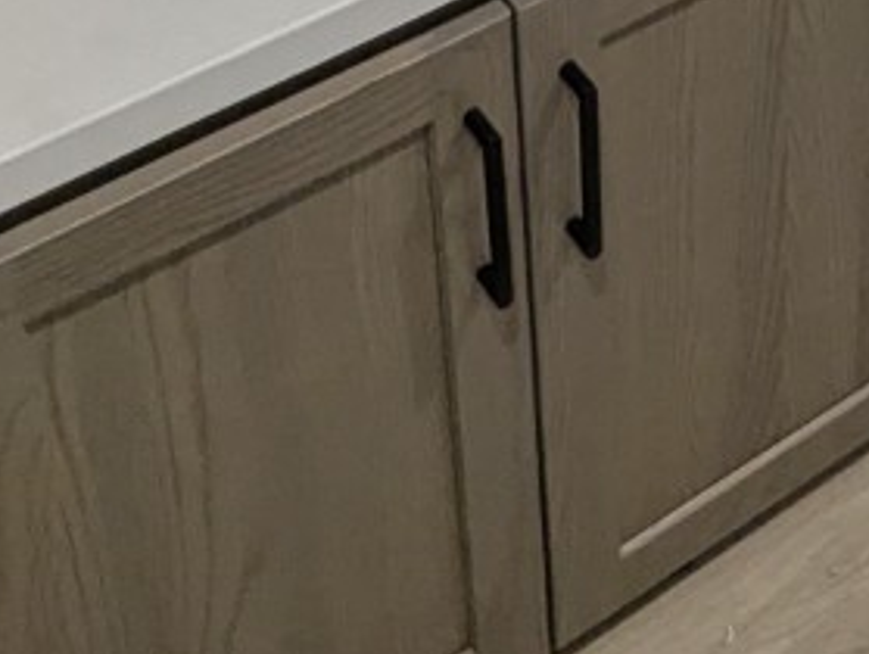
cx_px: 877
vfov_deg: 14.6
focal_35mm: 80
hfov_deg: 23.3
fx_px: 2011
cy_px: -729
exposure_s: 1/76.3
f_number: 2.2
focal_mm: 2.35
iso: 353
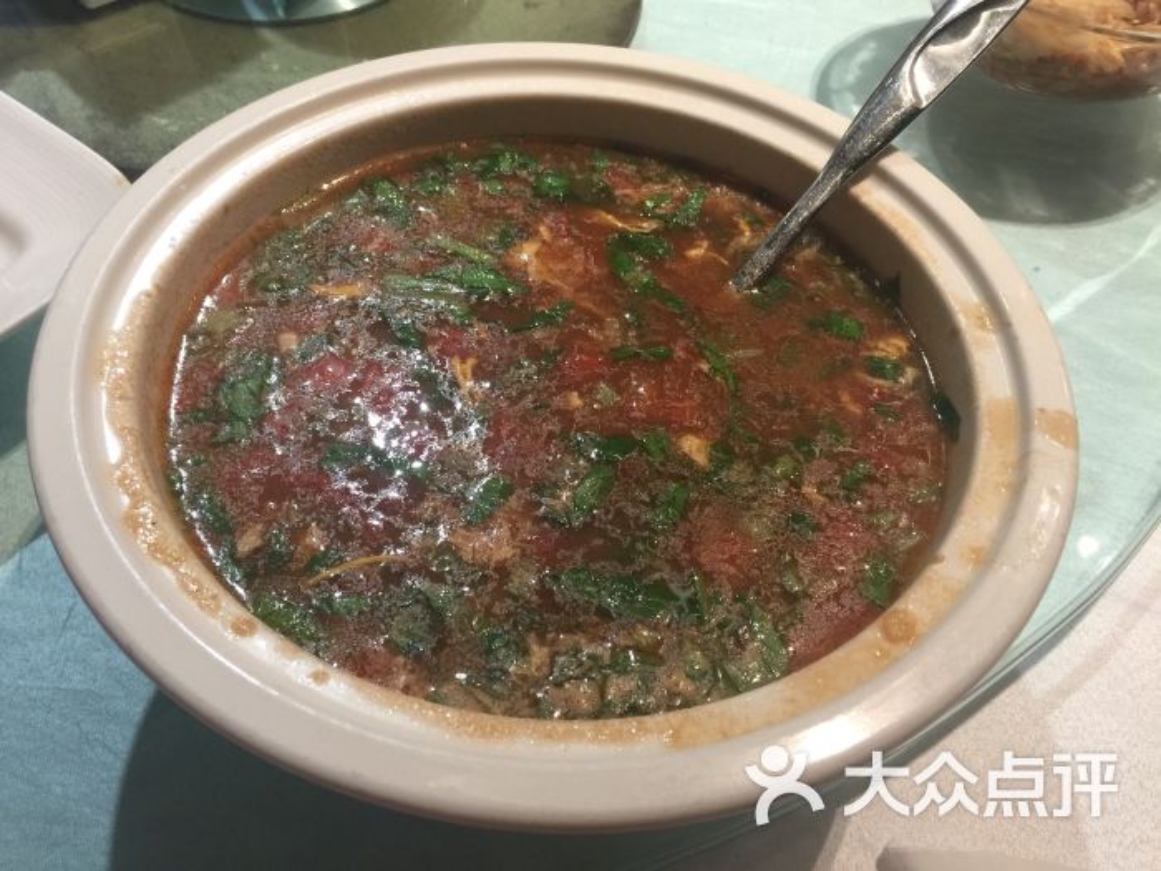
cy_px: 436
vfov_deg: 48.2
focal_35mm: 29
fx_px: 973
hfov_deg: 61.7
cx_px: 580
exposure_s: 1/33
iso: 64
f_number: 2.2
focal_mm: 4.15
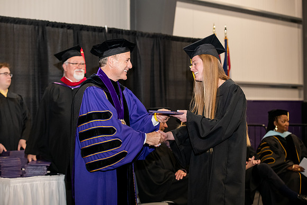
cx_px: 154
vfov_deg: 19.5
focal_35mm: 70
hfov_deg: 28.8
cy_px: 102
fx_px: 597
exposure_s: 1/200
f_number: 5
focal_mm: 70
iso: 2000
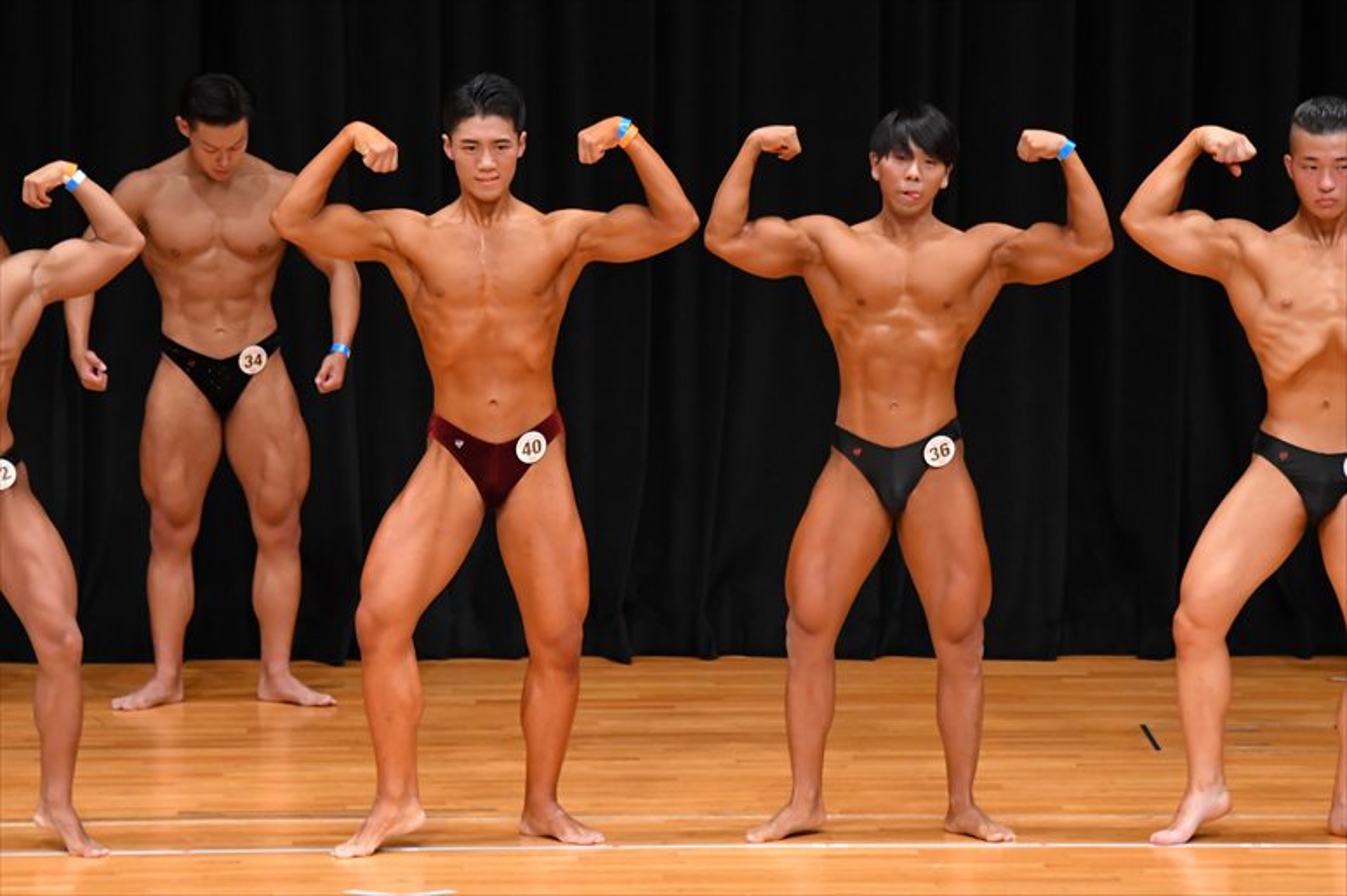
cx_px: 674
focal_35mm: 270
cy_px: 448
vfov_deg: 5.1
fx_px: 10098
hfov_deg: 7.6
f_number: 5.6
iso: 4000
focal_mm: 180
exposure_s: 1/400
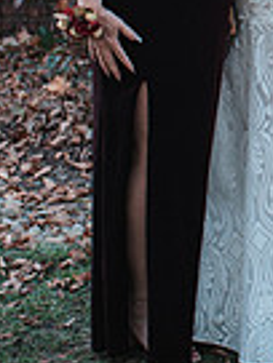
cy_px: -79
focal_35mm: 154
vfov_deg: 12.5
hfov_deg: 9.2
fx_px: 1619
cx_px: 479
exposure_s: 1/320
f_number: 2.8
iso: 1000
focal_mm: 35
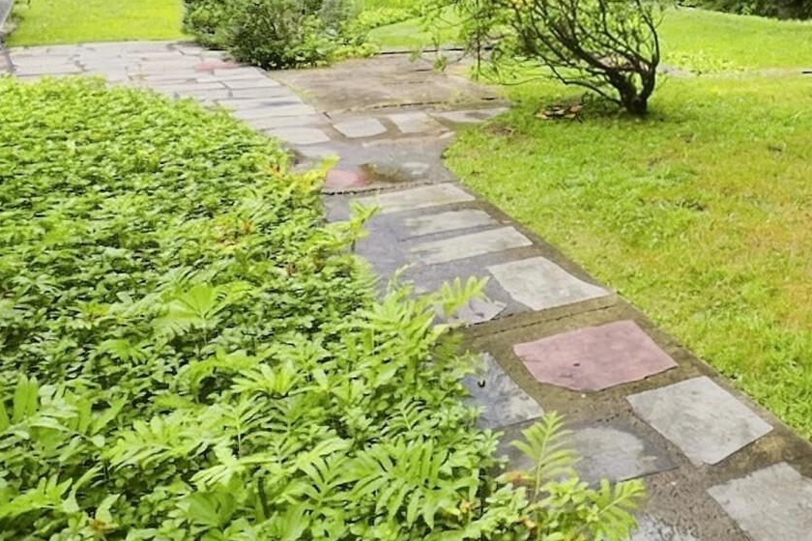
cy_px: -86
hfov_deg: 35.7
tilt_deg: -0.5
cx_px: 747
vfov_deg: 23.9
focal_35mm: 52
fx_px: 1173
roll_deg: +0.0
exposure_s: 1/99
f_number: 2.2
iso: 50
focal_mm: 2.2
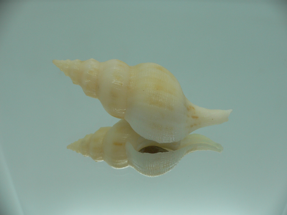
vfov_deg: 40.7
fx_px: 290
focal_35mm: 35
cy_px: 108
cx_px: 144
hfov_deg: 52.6
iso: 80
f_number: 2.8
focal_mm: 4.6
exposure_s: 1/60
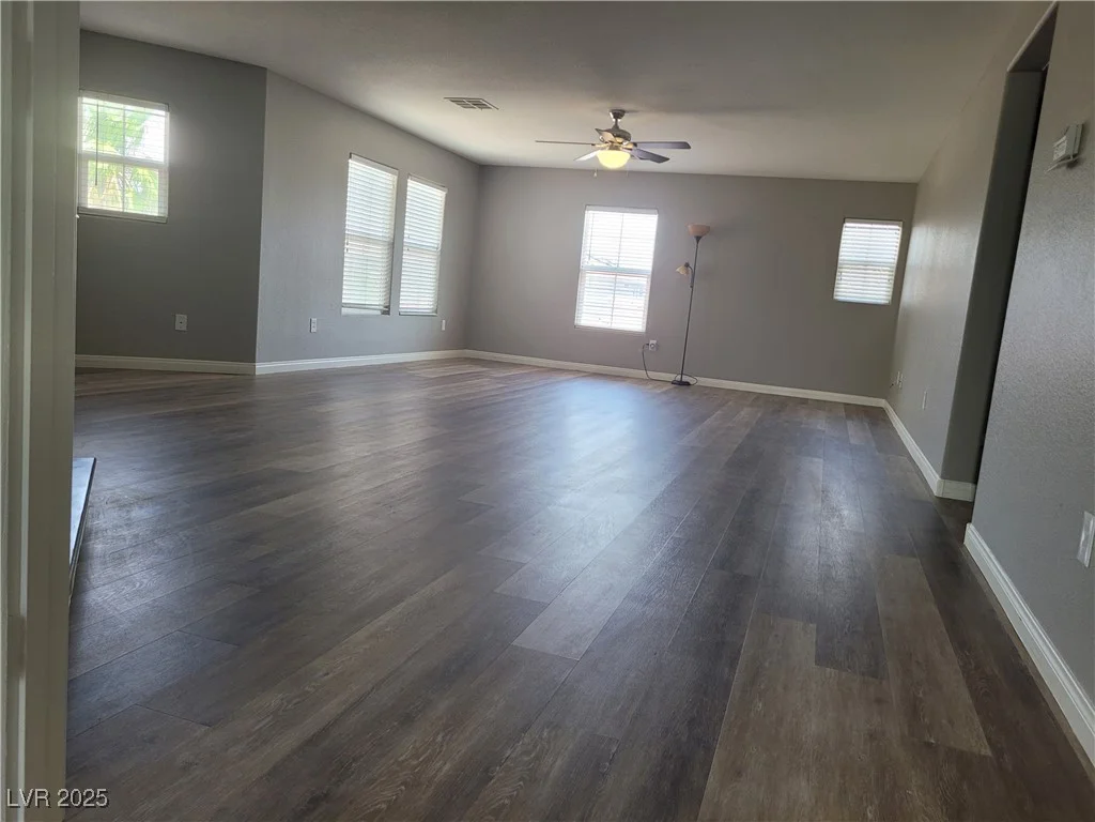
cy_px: 411
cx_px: 548
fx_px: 822
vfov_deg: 53.1
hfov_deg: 67.3
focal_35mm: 26
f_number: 1.8
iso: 100
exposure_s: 1/120
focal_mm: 5.4
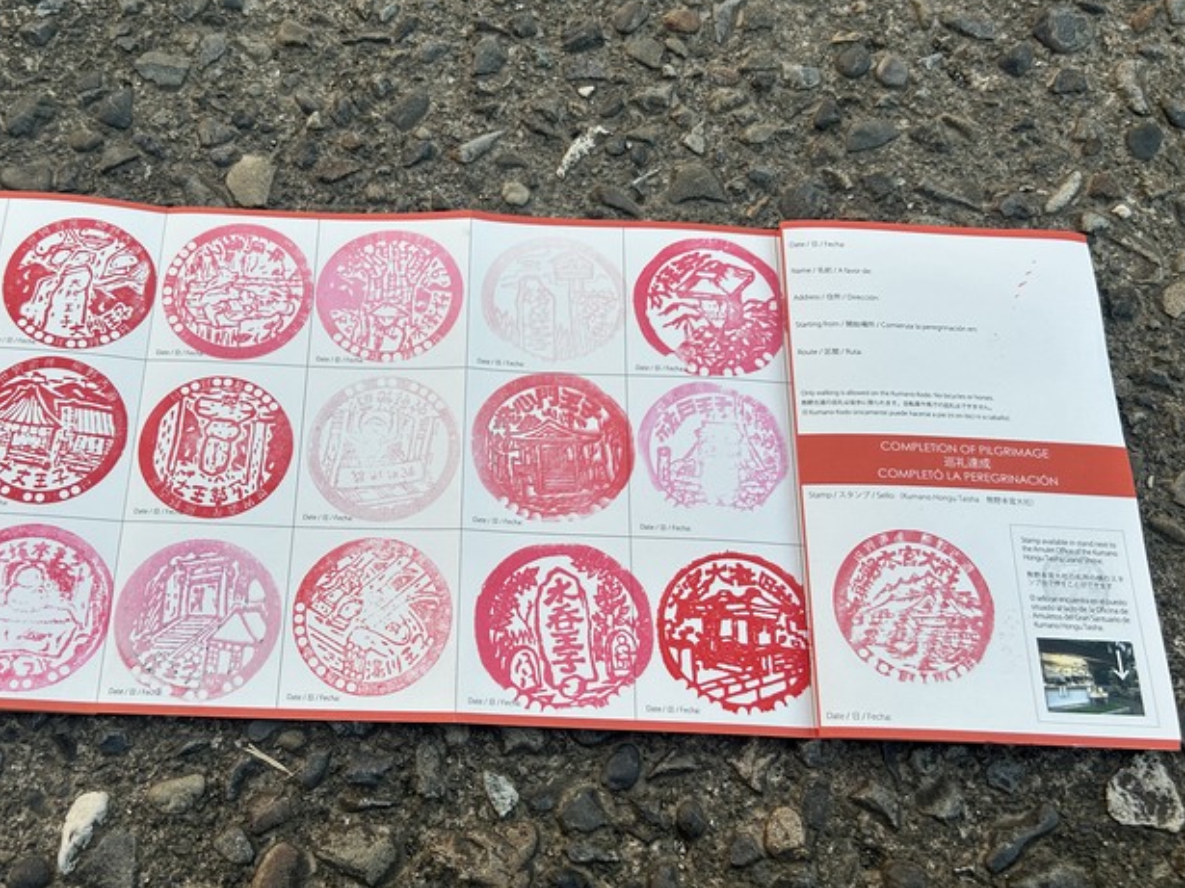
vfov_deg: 42.9
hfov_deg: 54.8
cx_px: 451
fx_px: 1129
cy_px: 446
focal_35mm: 33
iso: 40
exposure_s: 1/250
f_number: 1.5
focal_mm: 5.7
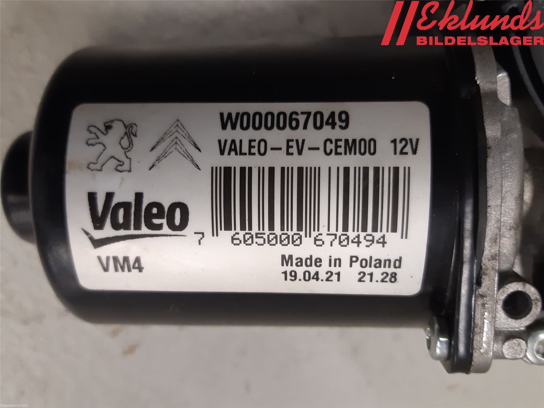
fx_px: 409
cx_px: 272
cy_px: 204
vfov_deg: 53.1
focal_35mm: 26
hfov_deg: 67.3
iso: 125
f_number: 1.7
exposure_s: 1/50
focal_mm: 3.93
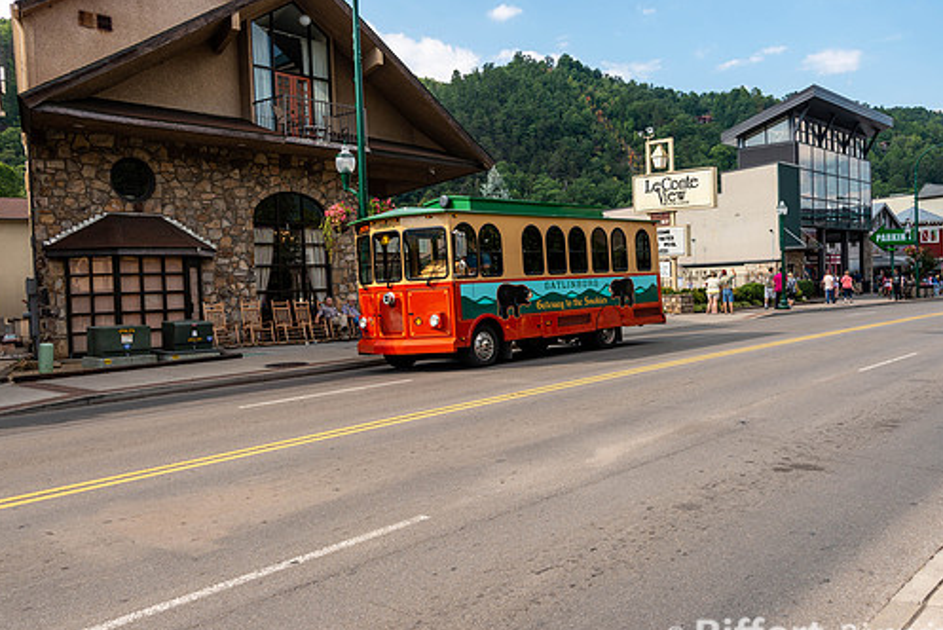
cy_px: 301
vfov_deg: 40.0
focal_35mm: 33
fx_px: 865
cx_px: 541
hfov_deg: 57.0
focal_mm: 28
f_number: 7.1
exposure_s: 1/160
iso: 100
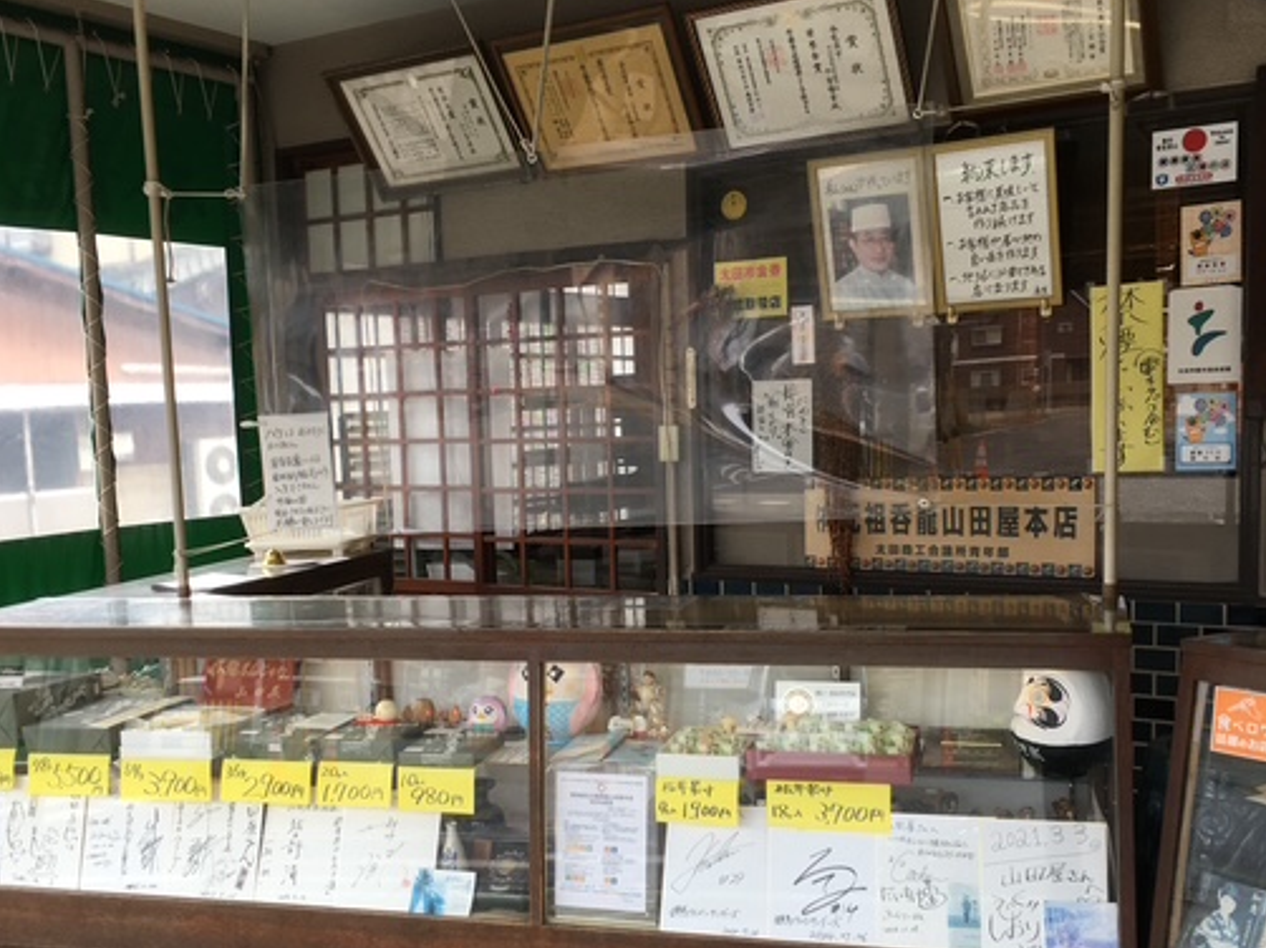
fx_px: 1353
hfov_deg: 50.2
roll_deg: +1.0
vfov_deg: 38.5
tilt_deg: -6.6
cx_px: 625
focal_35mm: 37
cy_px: 565
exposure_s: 1/120
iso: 25
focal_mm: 4.15
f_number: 2.2
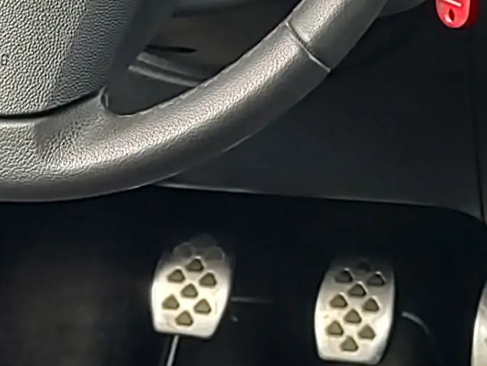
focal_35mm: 130
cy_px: -32
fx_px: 1830
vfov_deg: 11.3
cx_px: 384
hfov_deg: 15.1
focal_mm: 5.56
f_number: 1.8
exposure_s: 1/196
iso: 100
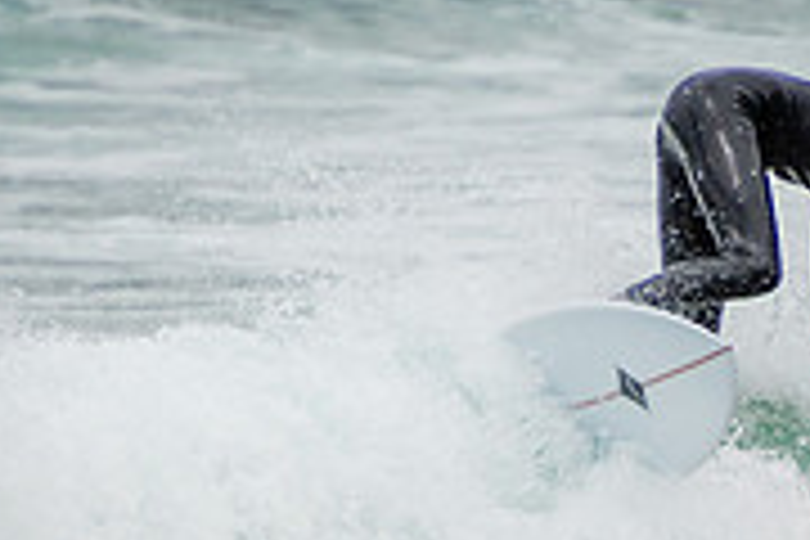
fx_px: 42432
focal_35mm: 1886
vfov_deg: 0.7
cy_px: 641
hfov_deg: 1.1
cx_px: 747
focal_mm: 390
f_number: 5.6
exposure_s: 1/1600
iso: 360
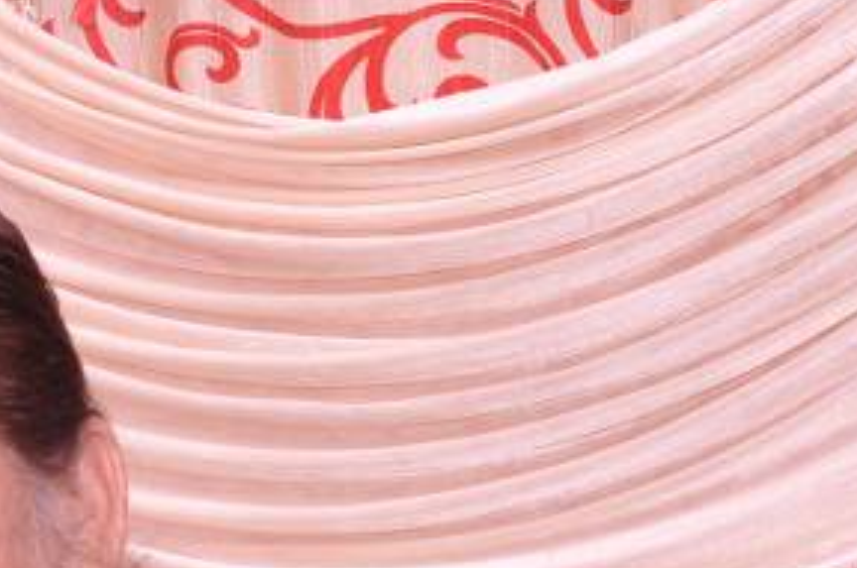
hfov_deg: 8.0
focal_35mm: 251
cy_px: 1109
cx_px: -553
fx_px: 5965
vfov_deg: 5.4
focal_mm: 40
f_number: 11
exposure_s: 1/160
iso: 250
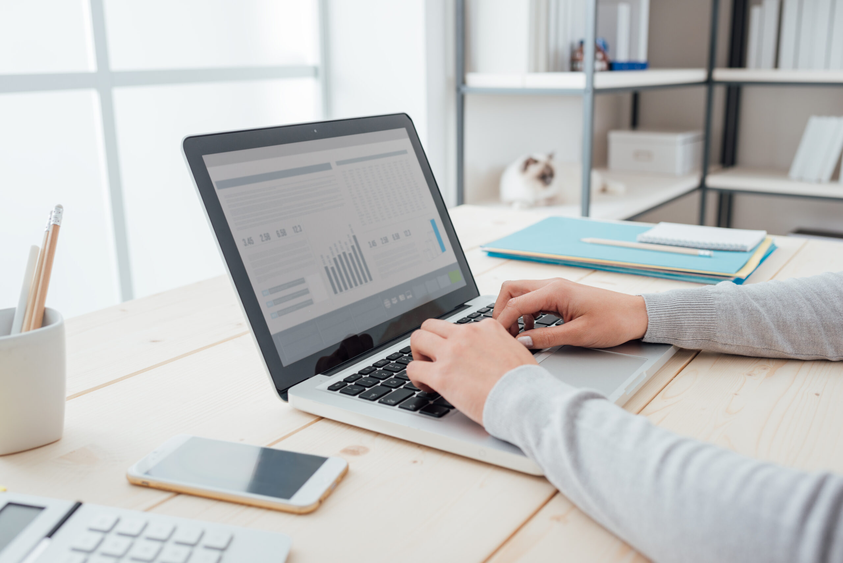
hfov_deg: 54.4
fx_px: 820
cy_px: 282
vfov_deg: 37.9
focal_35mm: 35
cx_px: 422
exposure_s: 1/125
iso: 100
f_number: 4.5
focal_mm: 35
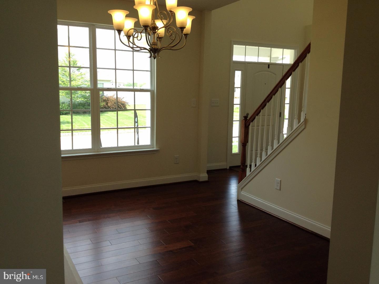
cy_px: 142
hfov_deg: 52.6
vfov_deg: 40.7
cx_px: 190
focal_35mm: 35
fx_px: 383
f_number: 2.4
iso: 50
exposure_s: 1/196
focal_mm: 4.28
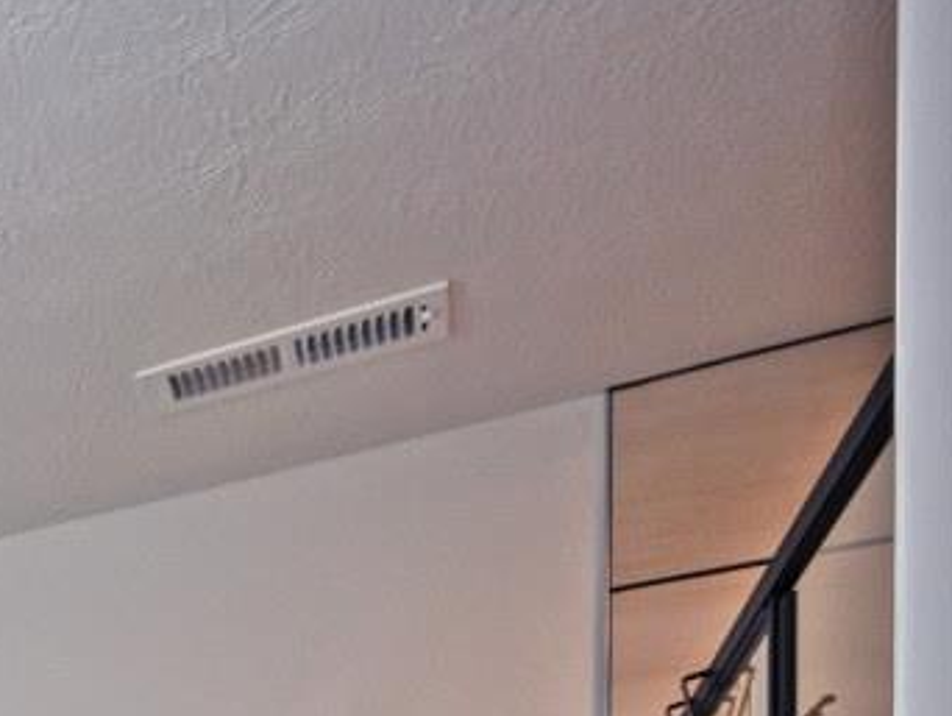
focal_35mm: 59
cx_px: -1094
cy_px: 1270
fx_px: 1624
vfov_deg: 19.2
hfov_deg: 17.6
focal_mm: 14
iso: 200
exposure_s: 1/80
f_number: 4.5
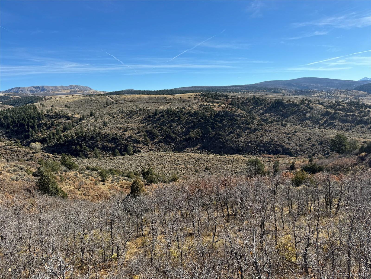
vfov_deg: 56.8
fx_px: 257
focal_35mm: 24
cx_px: 186
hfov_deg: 71.6
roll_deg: +3.0
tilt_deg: -8.0
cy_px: 140
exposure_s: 1/3802
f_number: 1.78
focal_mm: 6.76
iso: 80
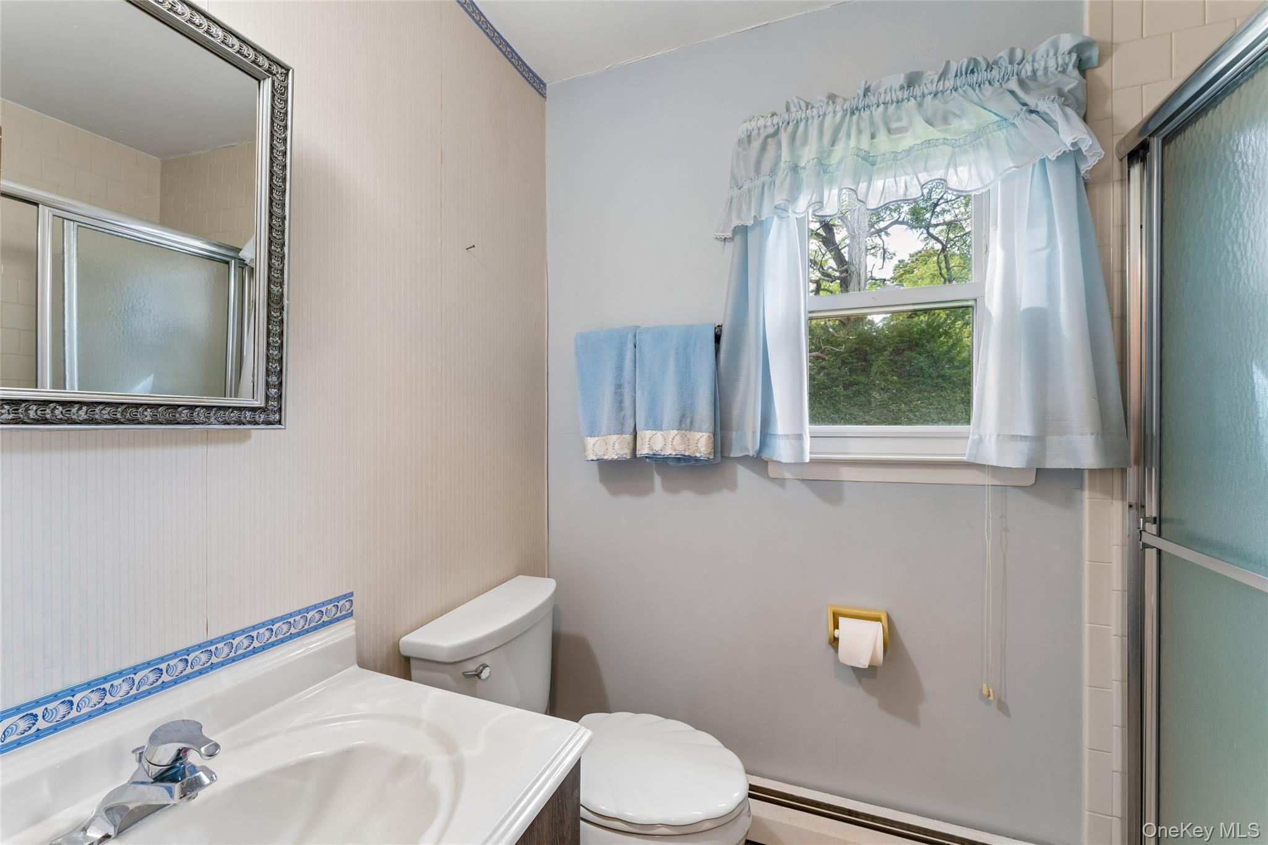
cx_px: 634
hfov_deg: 104.3
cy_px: 422
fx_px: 493
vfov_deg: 81.2
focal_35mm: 14
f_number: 13
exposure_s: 1/6
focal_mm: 14
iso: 400
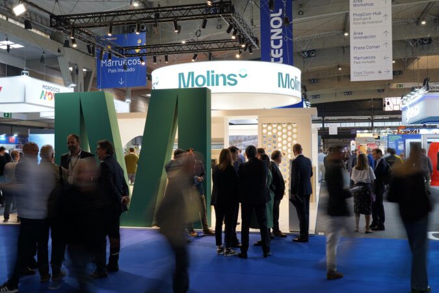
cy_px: 146
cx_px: 220
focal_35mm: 35
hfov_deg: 54.4
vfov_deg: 37.9
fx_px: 427
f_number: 9
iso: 100
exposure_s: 1/4
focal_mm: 35
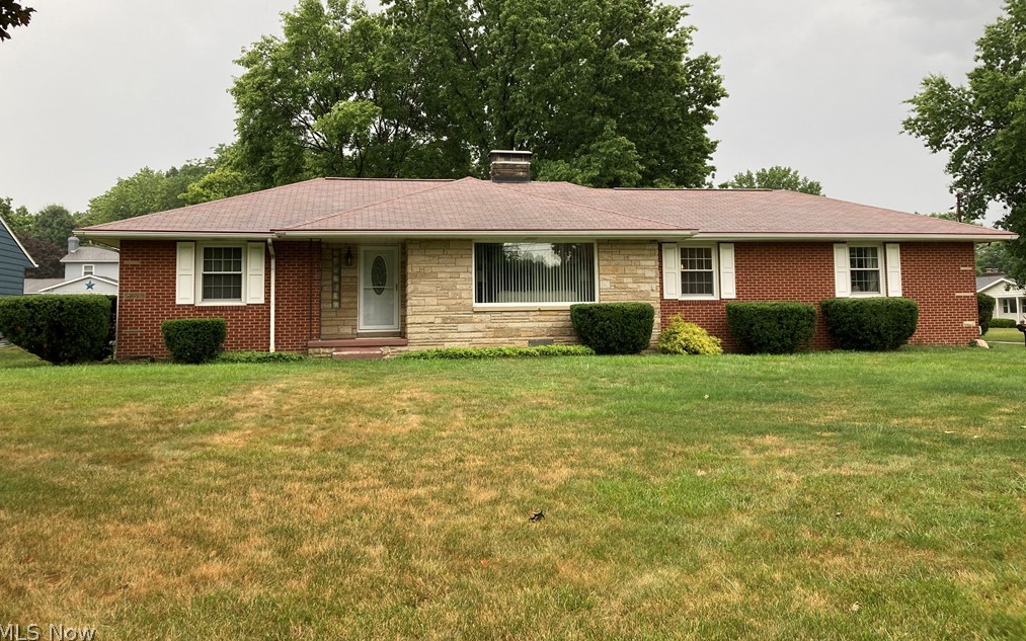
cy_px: 260
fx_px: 839
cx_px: 508
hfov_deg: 62.9
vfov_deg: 41.7
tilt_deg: +5.8
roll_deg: -0.3
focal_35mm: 30
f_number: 1.8
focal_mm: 3.99
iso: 25
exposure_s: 1/121
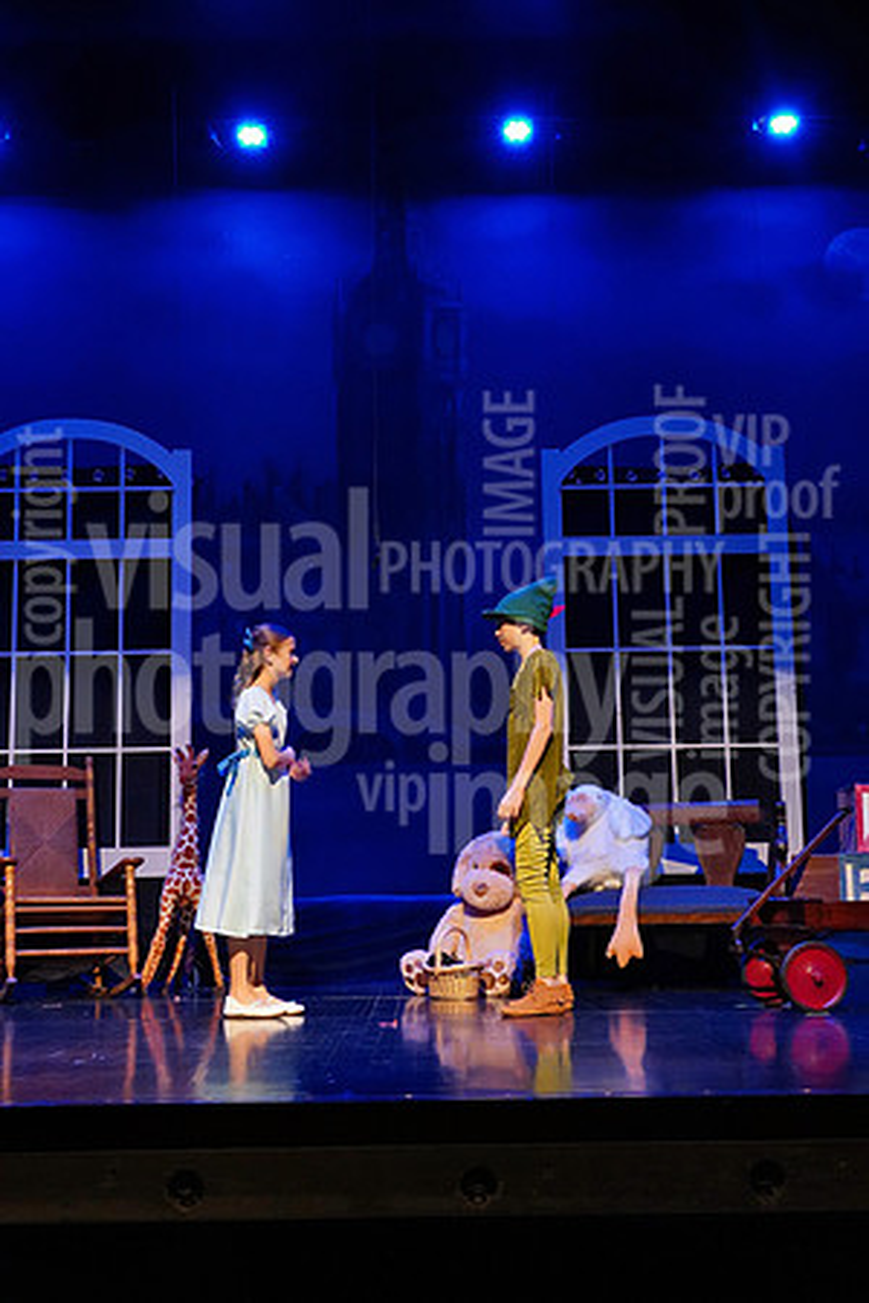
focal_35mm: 44
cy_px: 652
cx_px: 434
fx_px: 1575
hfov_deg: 30.8
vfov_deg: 45.0
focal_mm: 29
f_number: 8
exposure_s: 1/50
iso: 4000
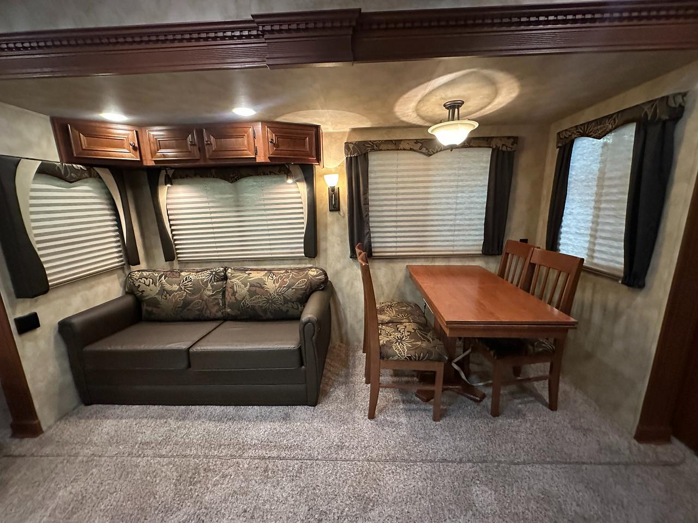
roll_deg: +0.4
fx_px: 282
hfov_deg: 102.1
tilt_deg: -13.1
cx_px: 349
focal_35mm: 14
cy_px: 262
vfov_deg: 85.7
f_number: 2.2
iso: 1000
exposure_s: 1/58
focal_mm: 2.22
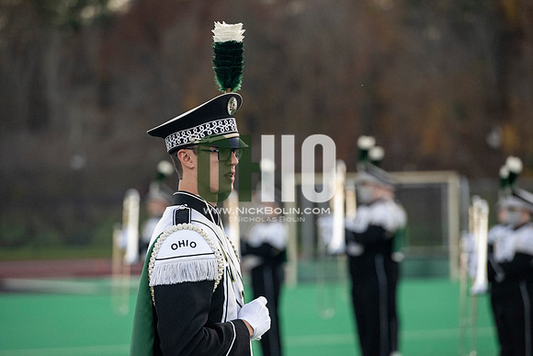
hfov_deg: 10.3
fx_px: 2962
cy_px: 178
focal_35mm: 200
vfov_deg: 6.9
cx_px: 266
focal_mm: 200
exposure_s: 1/3200
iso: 5000
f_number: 4.5
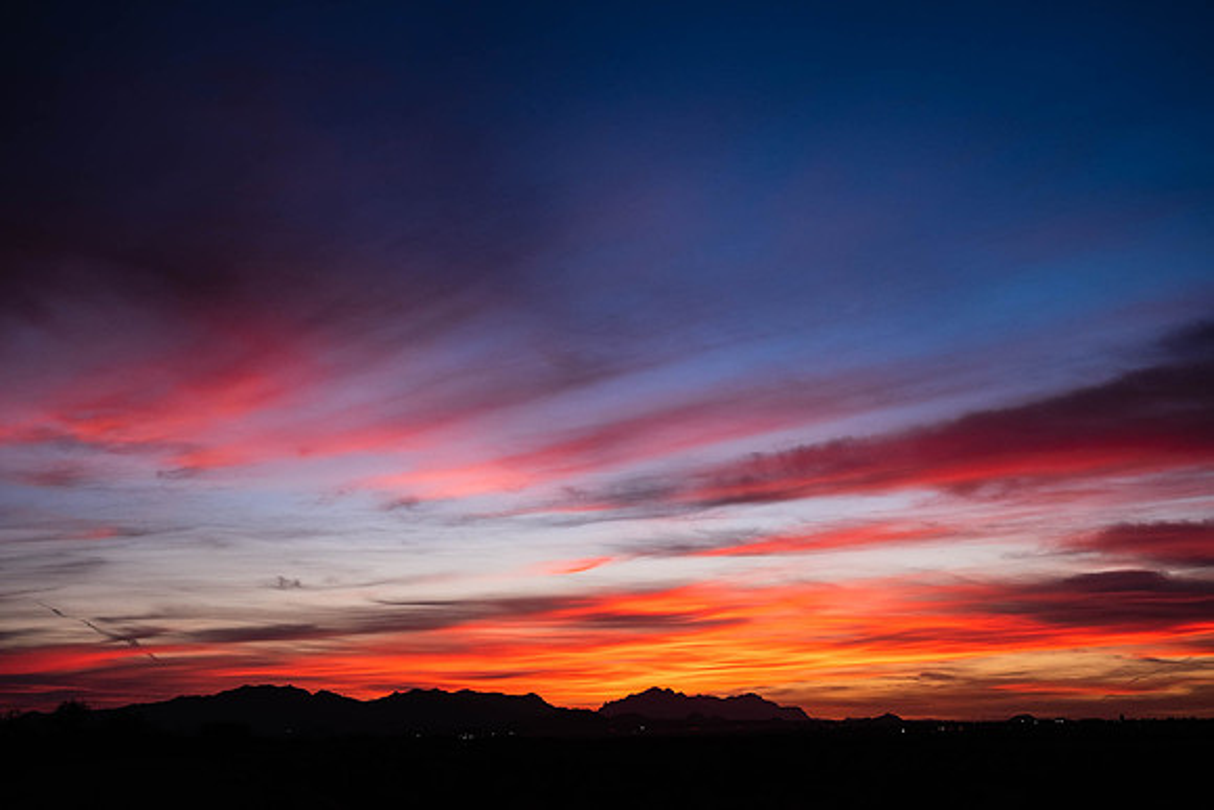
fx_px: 1484
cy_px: 405
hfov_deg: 44.5
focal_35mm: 44
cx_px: 607
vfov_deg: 30.5
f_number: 5.6
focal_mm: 29.2
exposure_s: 1/125
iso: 400
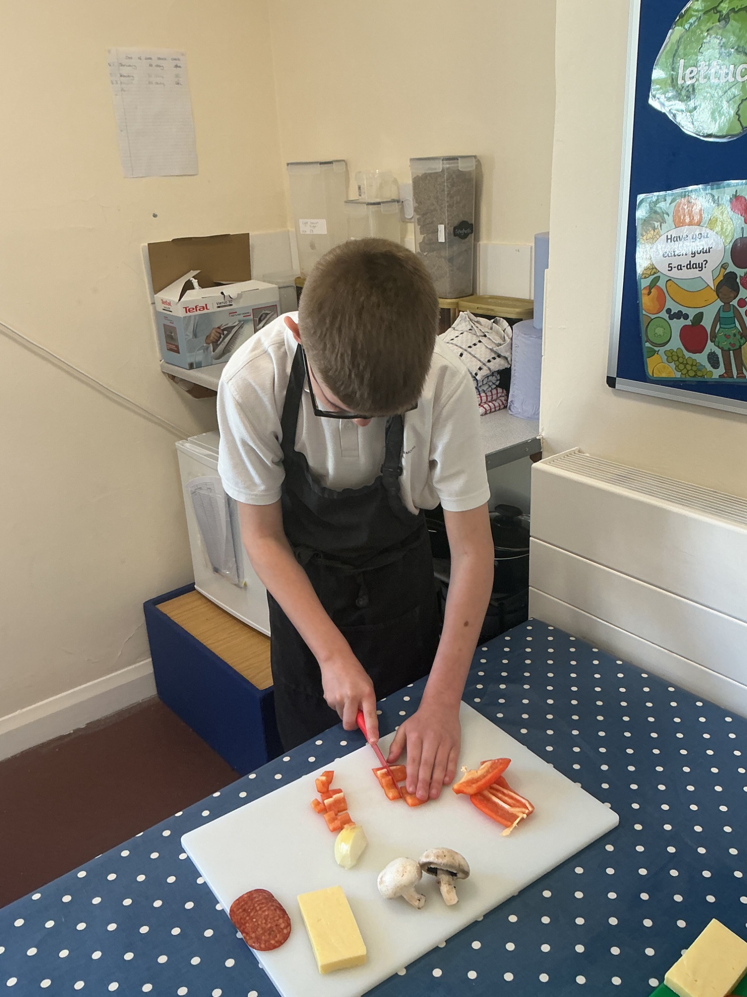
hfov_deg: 48.2
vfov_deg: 61.7
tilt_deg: -22.0
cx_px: 374
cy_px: 498
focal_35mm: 29
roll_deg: +2.4
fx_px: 834
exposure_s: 1/50
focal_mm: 3
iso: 40
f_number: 1.8
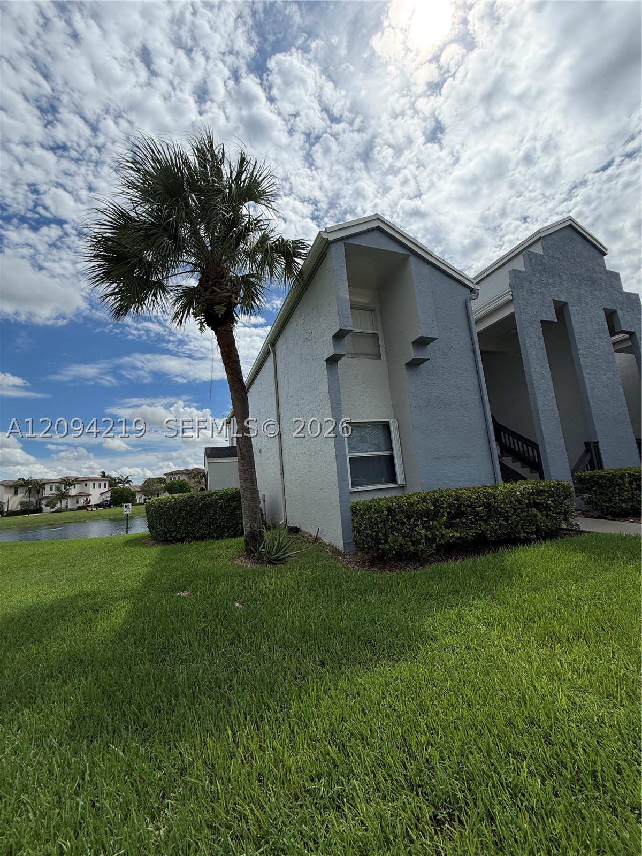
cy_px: 428
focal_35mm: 14
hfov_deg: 85.7
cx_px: 321
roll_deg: +1.2
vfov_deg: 102.1
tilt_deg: +10.7
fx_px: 346
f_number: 2.2
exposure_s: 1/1901
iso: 25
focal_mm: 2.22
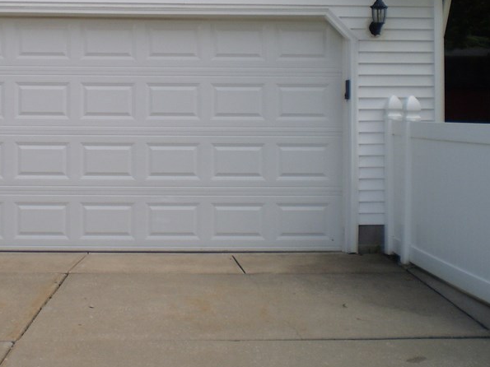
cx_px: 124
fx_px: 877
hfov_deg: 30.7
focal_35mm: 62
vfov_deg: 23.5
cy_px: 109
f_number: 3.1
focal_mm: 6.3
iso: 64
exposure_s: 1/800
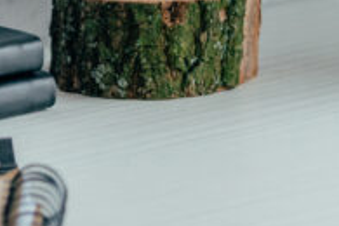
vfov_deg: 2.7
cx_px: 485
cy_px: -143
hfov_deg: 4.1
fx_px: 4699
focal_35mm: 499
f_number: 3.5
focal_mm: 95
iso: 800
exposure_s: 1/160
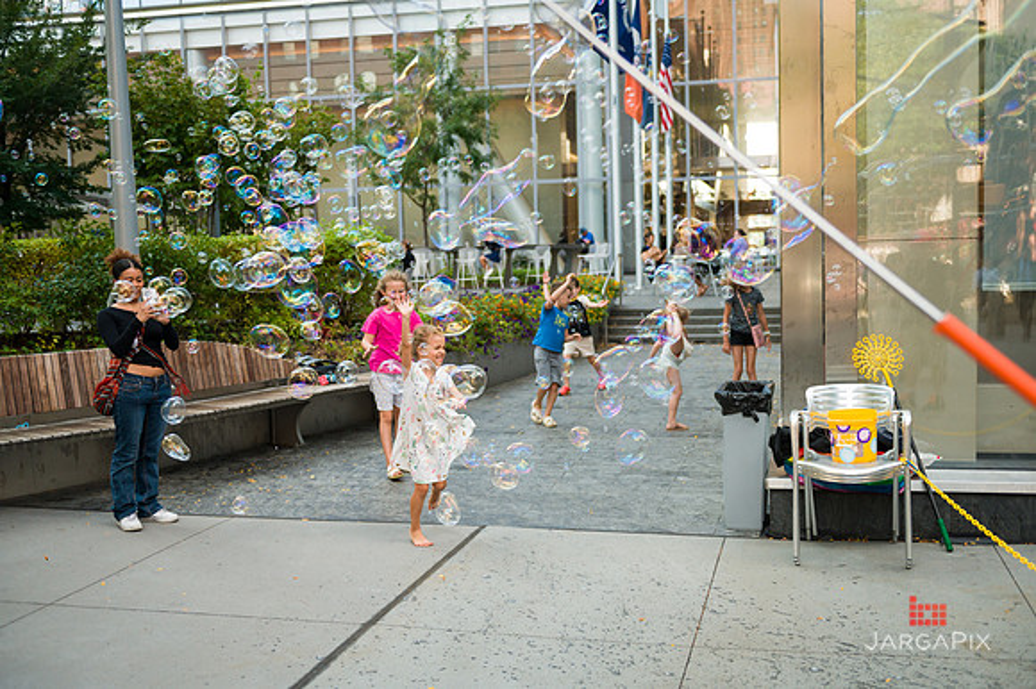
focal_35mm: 40
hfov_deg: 48.5
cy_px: 344
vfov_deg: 33.4
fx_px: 1150
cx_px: 518
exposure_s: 1/1600
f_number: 3.2
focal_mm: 40
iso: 800
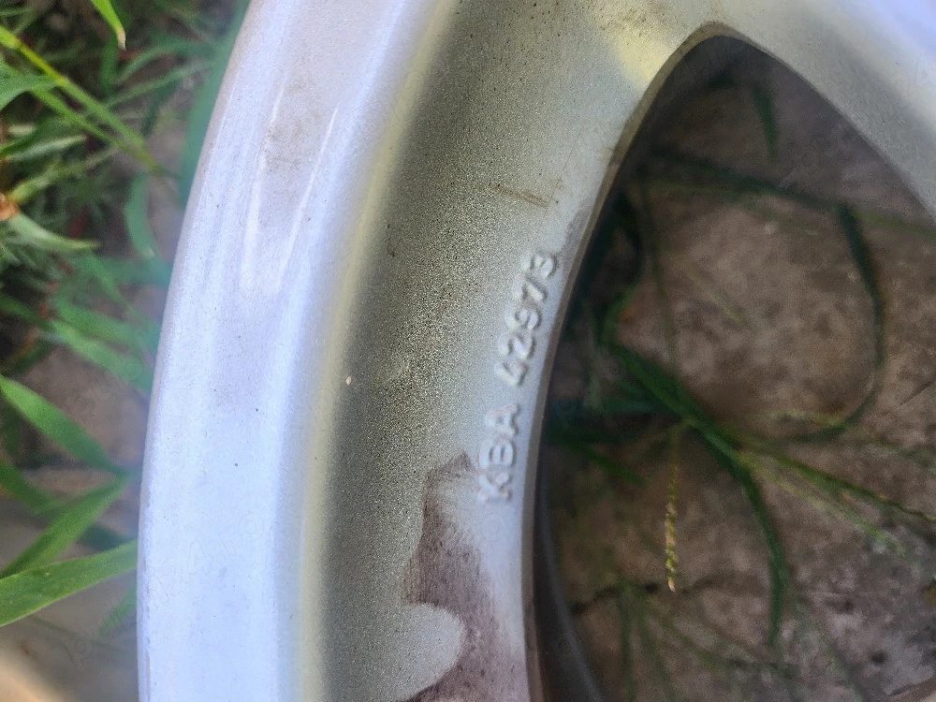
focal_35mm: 24
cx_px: 468
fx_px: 649
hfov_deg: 71.6
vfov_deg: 56.8
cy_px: 351
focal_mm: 5
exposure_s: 1/108
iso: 50
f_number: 1.8
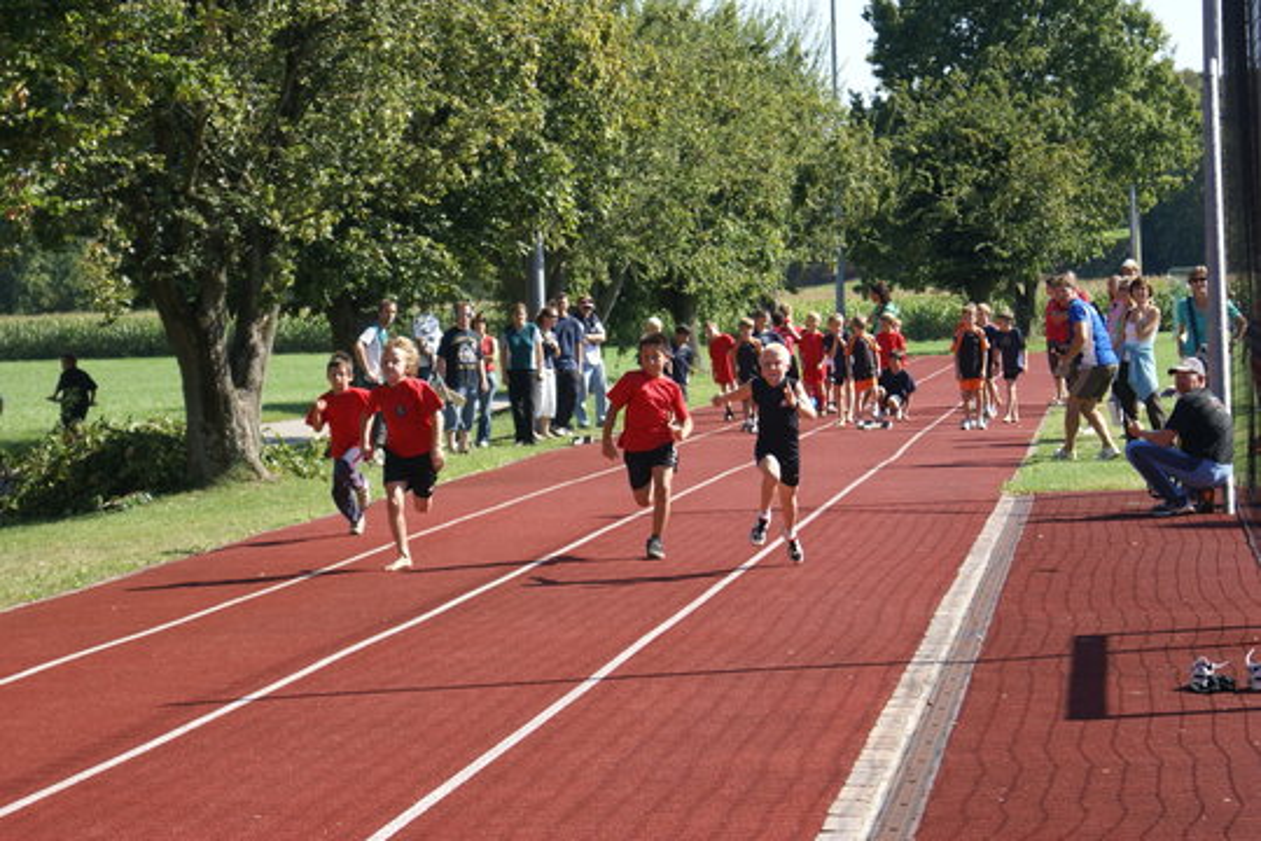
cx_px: 630
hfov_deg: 19.5
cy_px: 420
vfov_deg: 13.0
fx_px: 3678
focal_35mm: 105
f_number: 5.6
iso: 125
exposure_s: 1/250
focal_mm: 70
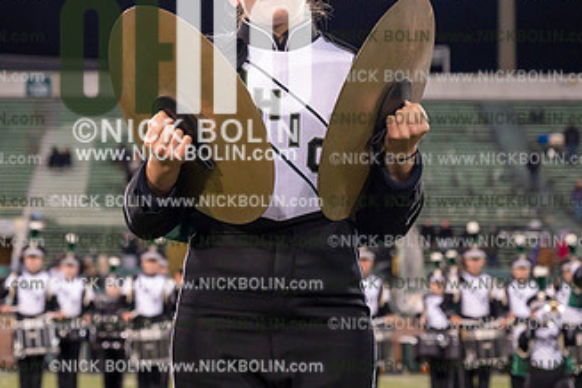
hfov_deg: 16.5
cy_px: 77
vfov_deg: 11.0
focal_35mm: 124
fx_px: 2005
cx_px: 185
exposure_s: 1/640
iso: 3200
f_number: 4
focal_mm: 70
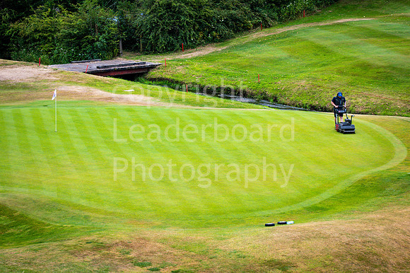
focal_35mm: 120
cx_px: 205
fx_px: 1366
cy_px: 136
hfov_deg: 17.1
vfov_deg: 11.4
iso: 400
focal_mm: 80
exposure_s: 1/320
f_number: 3.2
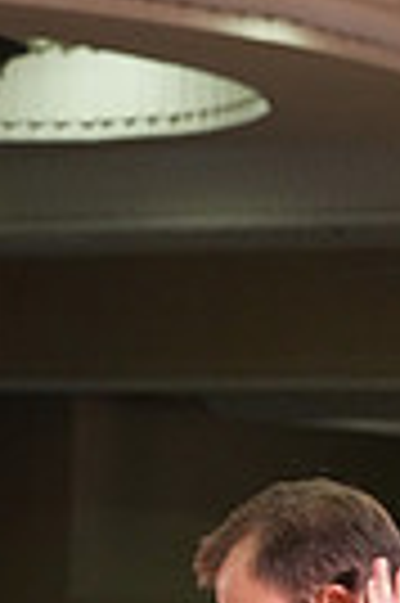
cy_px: 1152
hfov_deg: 4.2
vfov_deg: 6.1
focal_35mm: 329
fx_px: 5497
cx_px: 34
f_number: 5.6
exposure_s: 1/200
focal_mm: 76
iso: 3200
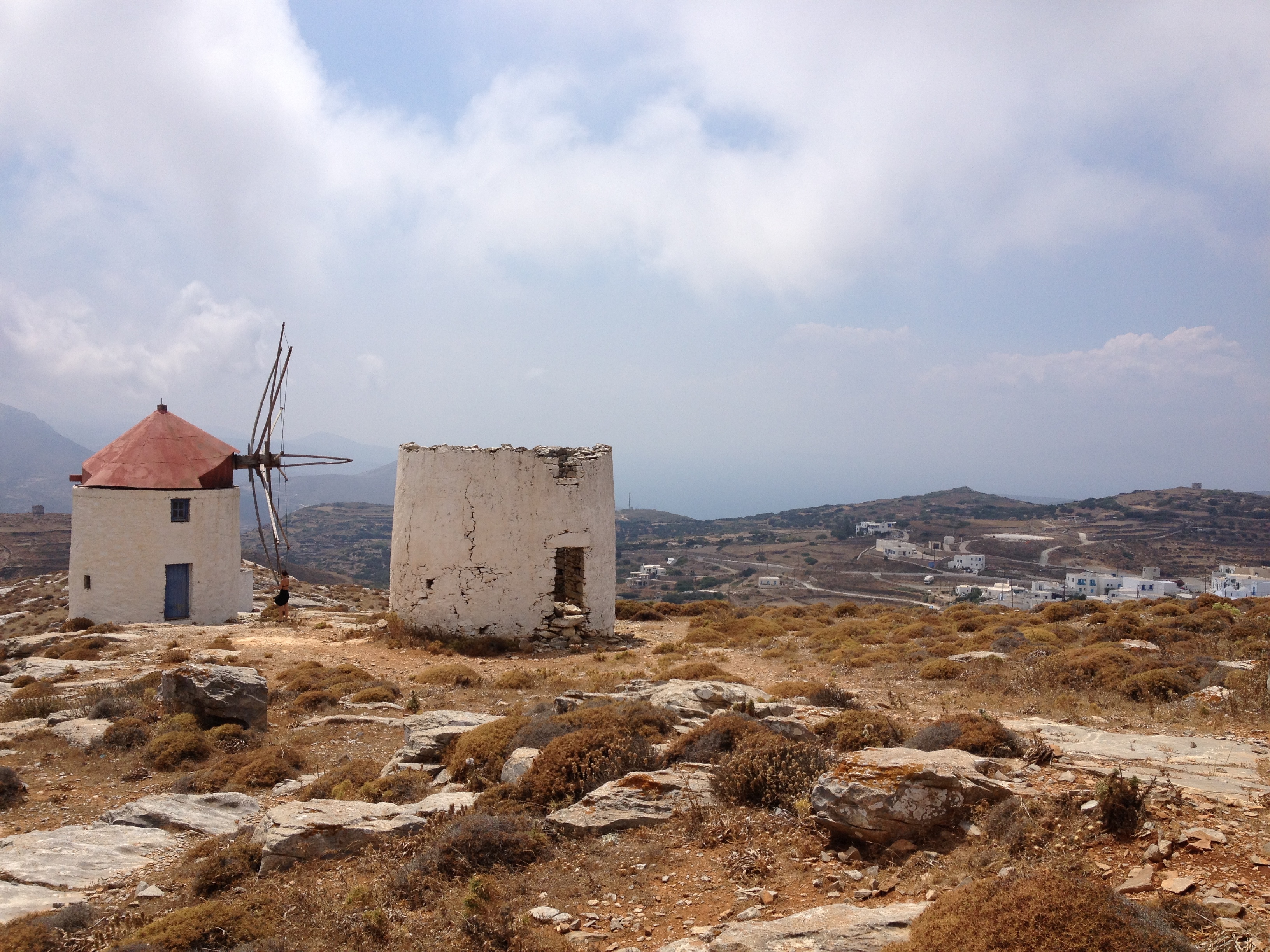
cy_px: 476
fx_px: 1284
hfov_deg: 52.6
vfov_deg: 40.7
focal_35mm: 35
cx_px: 635
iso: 50
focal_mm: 4.28
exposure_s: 1/3953
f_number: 2.4
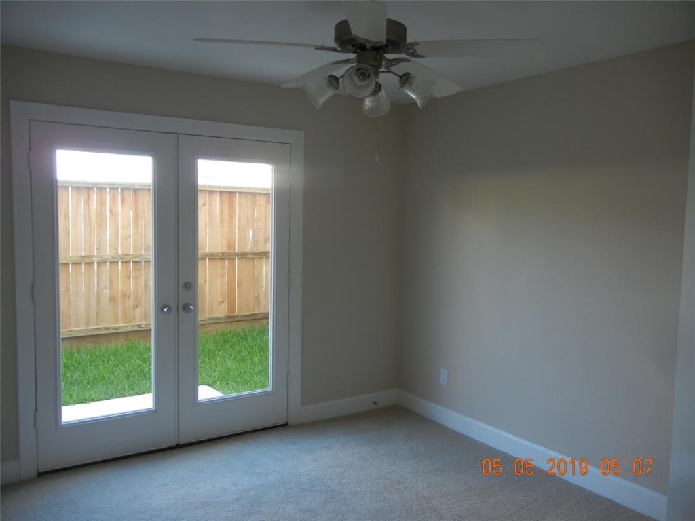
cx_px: 348
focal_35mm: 30
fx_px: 602
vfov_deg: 46.8
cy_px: 260
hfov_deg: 60.0
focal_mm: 5.4
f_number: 3.5
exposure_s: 1/55.8
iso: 160
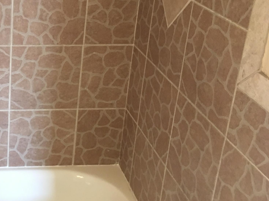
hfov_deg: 30.8
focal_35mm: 59
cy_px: 70
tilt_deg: -20.4
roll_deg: -0.9
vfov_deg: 24.7
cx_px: 11
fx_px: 458
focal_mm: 4.15
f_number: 2.2
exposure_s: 1/10
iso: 80
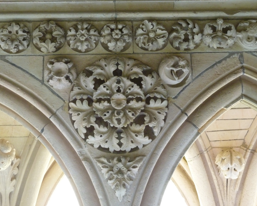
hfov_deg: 25.1
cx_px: 118
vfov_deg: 20.2
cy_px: 103
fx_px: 578
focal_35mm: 76
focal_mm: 11.9
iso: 400
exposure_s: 1/13
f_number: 4.1
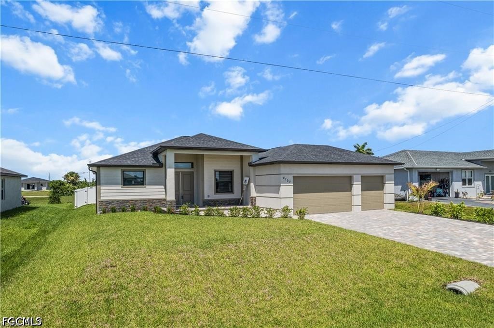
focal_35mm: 22
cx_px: 247
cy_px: 164
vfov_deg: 57.1
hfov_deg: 78.6
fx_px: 302
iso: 100
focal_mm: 8.38
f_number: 2.8
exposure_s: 1/500
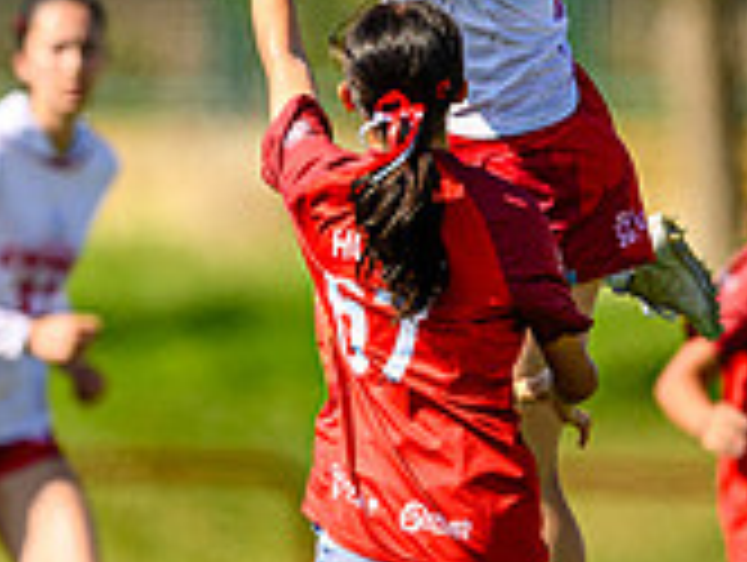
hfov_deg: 1.2
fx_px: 36717
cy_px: 145
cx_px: 583
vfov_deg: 0.9
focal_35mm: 1699
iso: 100
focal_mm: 400
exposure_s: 1/1600
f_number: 3.2
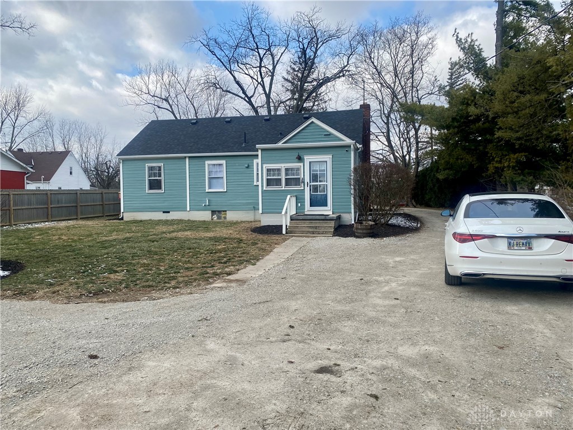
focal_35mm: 26
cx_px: 286
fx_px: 430
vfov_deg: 53.1
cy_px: 215
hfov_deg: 67.3
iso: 32
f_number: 1.8
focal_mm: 4.25
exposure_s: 1/1565
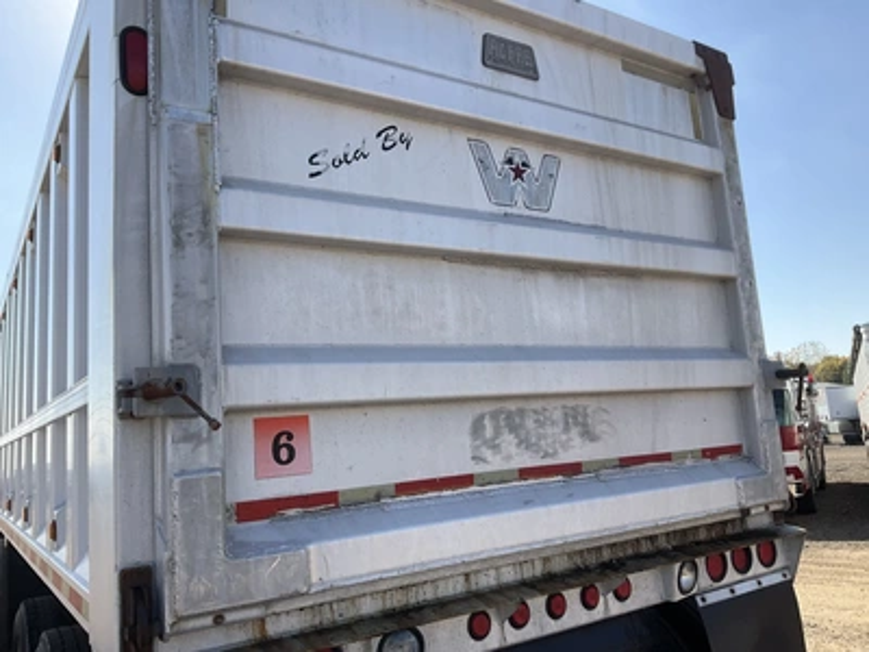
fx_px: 728
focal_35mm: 29
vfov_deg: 48.2
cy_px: 326
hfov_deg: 61.7
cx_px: 434
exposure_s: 1/1098
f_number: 1.8
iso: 25
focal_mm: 3
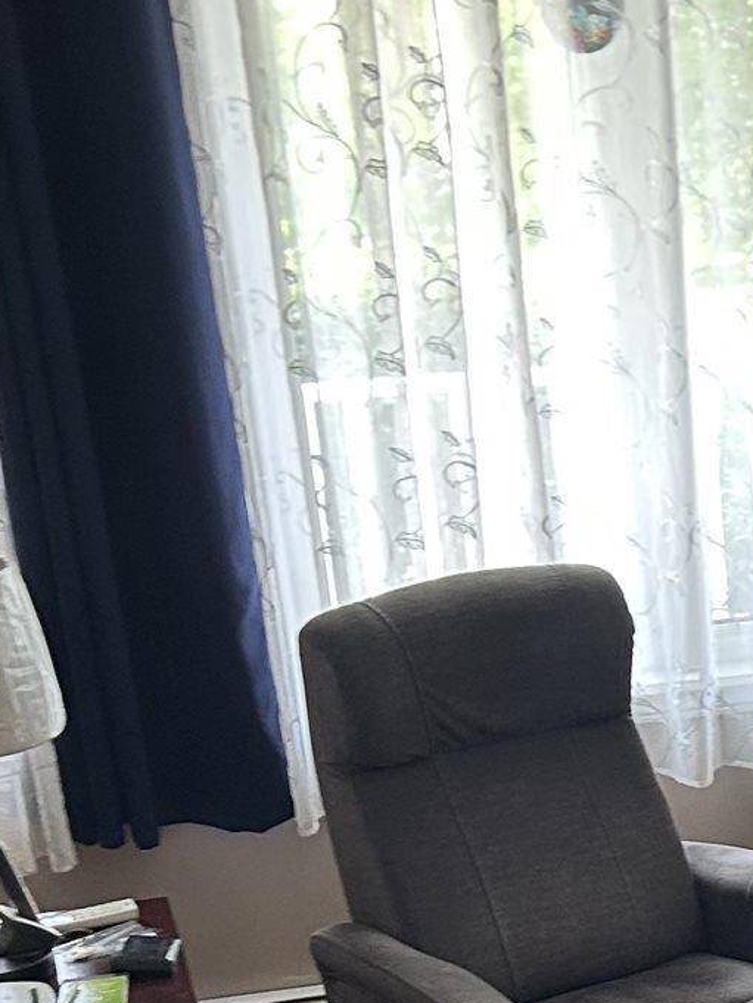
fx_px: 2552
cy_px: 1094
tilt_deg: -21.4
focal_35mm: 88
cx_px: 956
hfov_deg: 16.0
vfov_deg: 21.2
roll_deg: -0.4
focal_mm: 5.7
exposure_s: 1/83
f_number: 1.5
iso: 125
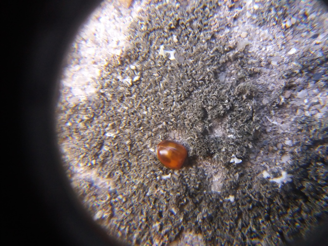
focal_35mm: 28
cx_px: 164
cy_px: 123
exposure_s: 1/33
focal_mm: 3.7
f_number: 1.9
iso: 125
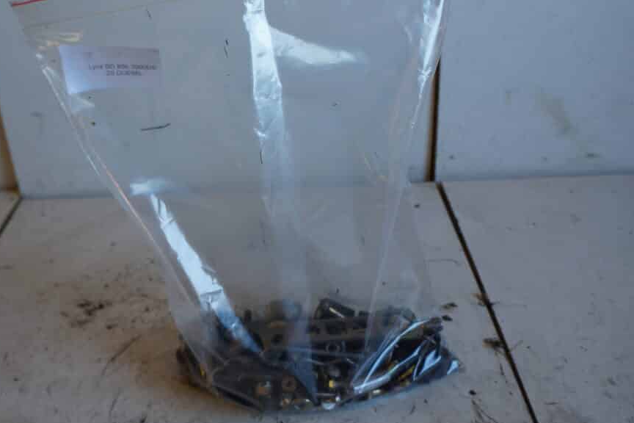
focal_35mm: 32
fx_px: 564
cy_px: 203
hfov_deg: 58.5
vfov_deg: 41.1
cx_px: 271
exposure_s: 1/60
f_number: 4
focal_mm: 18
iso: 200
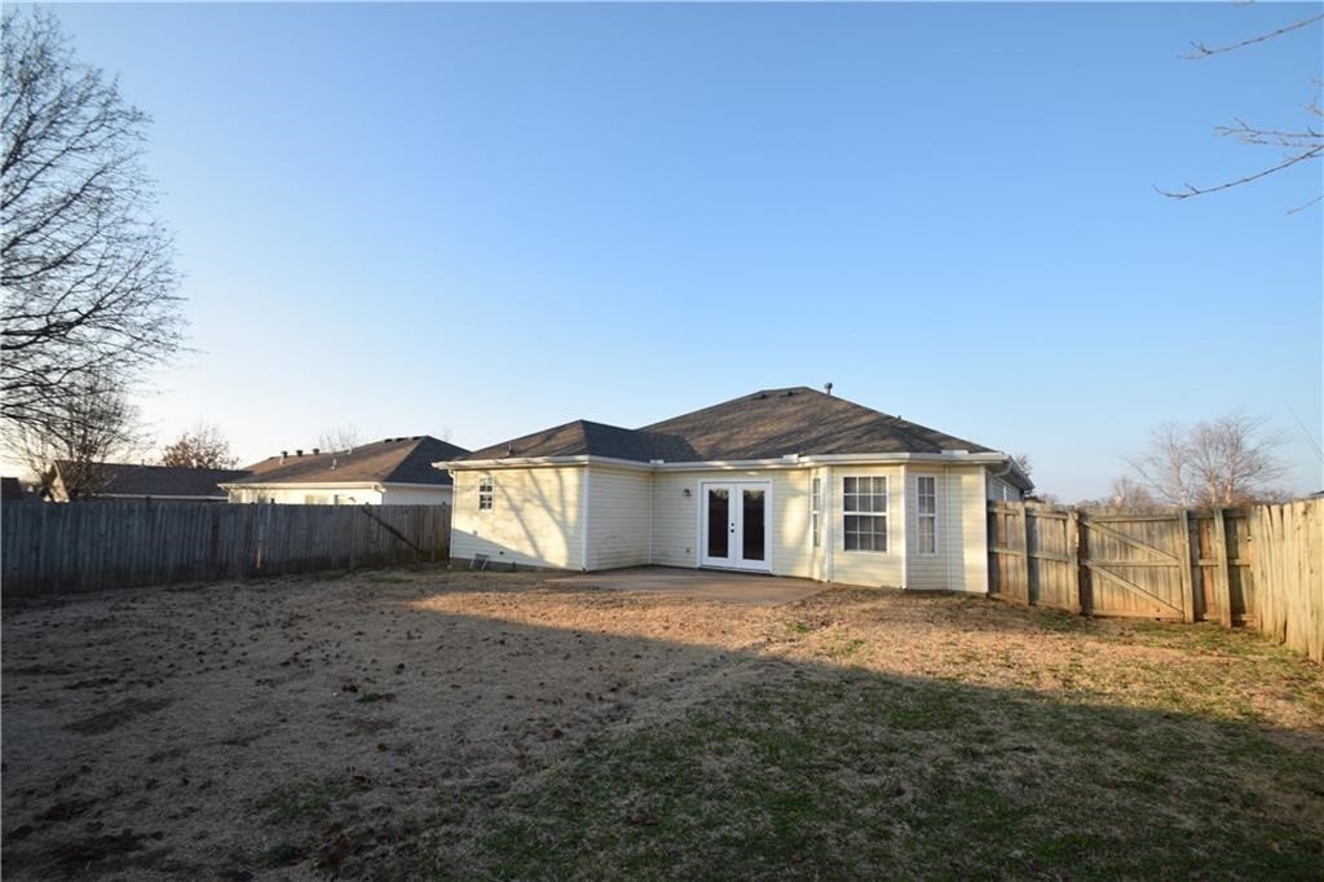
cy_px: 441
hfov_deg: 100.4
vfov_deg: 77.3
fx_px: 551
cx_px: 662
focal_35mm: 15
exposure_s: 1/160
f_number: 6.3
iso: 100
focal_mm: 10
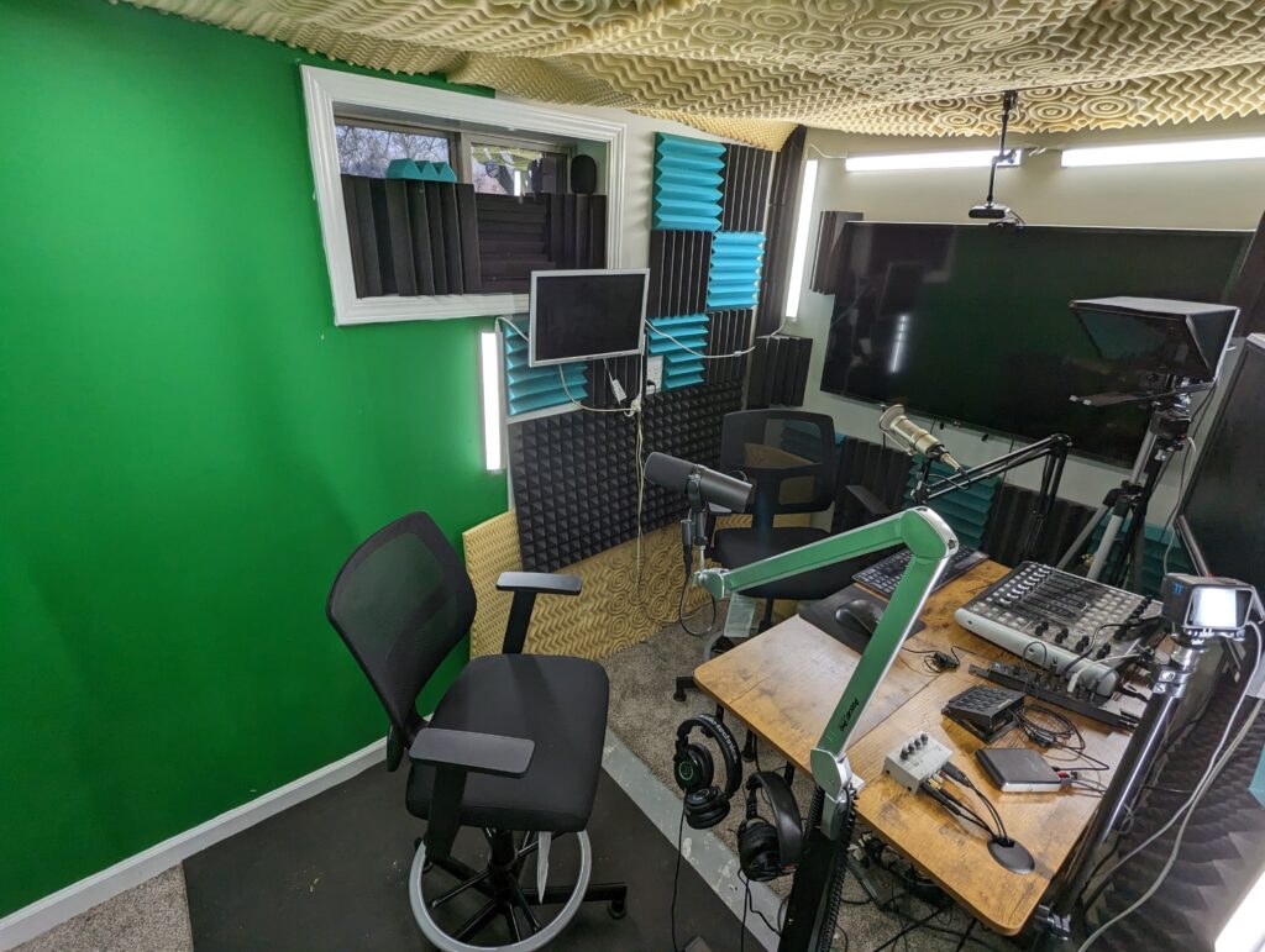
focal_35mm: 16
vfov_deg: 78.2
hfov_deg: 94.4
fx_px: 586
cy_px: 476
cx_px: 632
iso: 133
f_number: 2.2
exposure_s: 1/120
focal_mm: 2.35
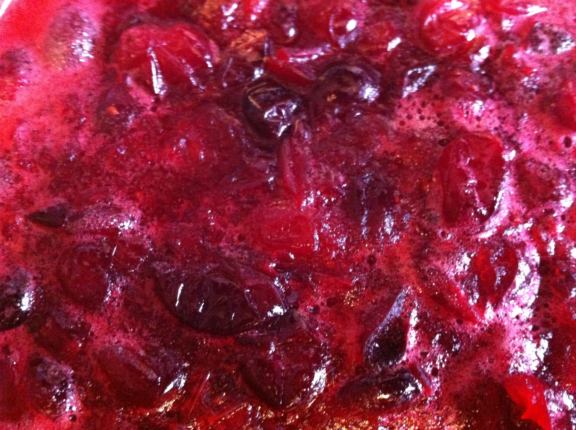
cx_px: 288
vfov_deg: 40.6
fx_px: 582
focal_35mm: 35
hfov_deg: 52.7
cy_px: 215
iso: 1000
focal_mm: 3.85
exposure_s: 1/15
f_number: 2.8
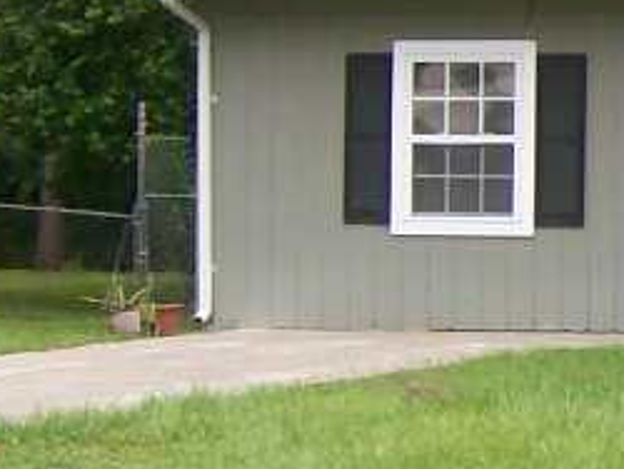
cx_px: 1123
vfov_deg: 8.3
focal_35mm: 179
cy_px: 92
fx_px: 3230
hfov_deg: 10.4
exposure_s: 1/514
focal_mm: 5.8
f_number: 2.8
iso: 80
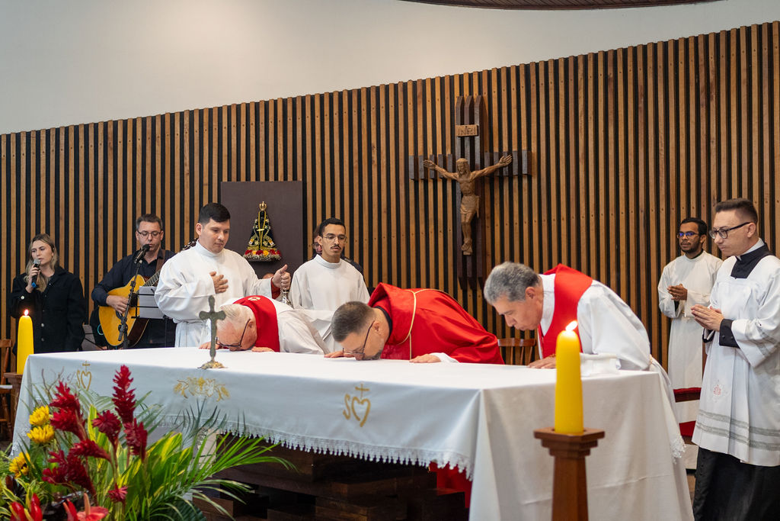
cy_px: 260
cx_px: 390
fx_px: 1127
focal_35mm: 52
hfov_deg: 38.2
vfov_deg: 26.0
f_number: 2
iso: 1000
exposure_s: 1/160
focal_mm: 35
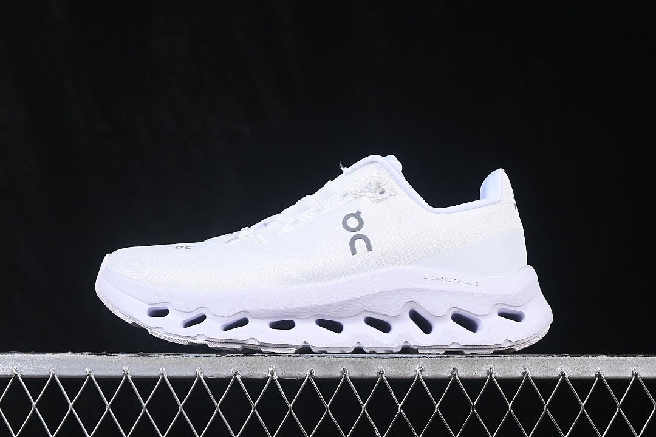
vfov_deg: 18.2
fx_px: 1367
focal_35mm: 75
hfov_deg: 27.0
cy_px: 218
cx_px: 328
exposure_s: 1/80
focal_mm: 50
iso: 160
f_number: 8
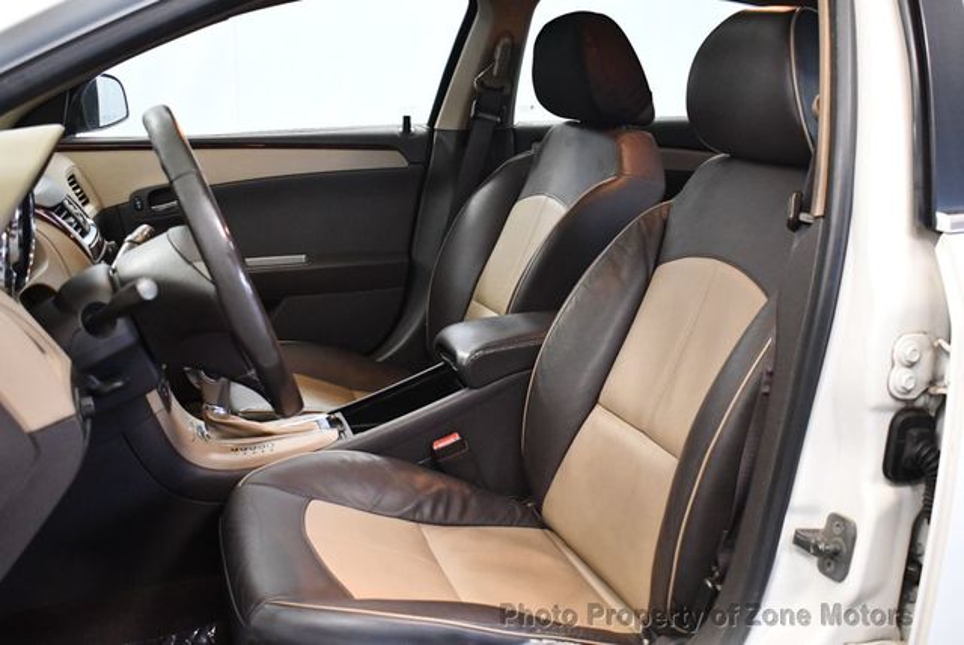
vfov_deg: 33.5
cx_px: 482
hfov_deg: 48.4
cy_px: 322
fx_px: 1072
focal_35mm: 40
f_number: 3.8
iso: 3200
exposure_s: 1/100
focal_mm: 20
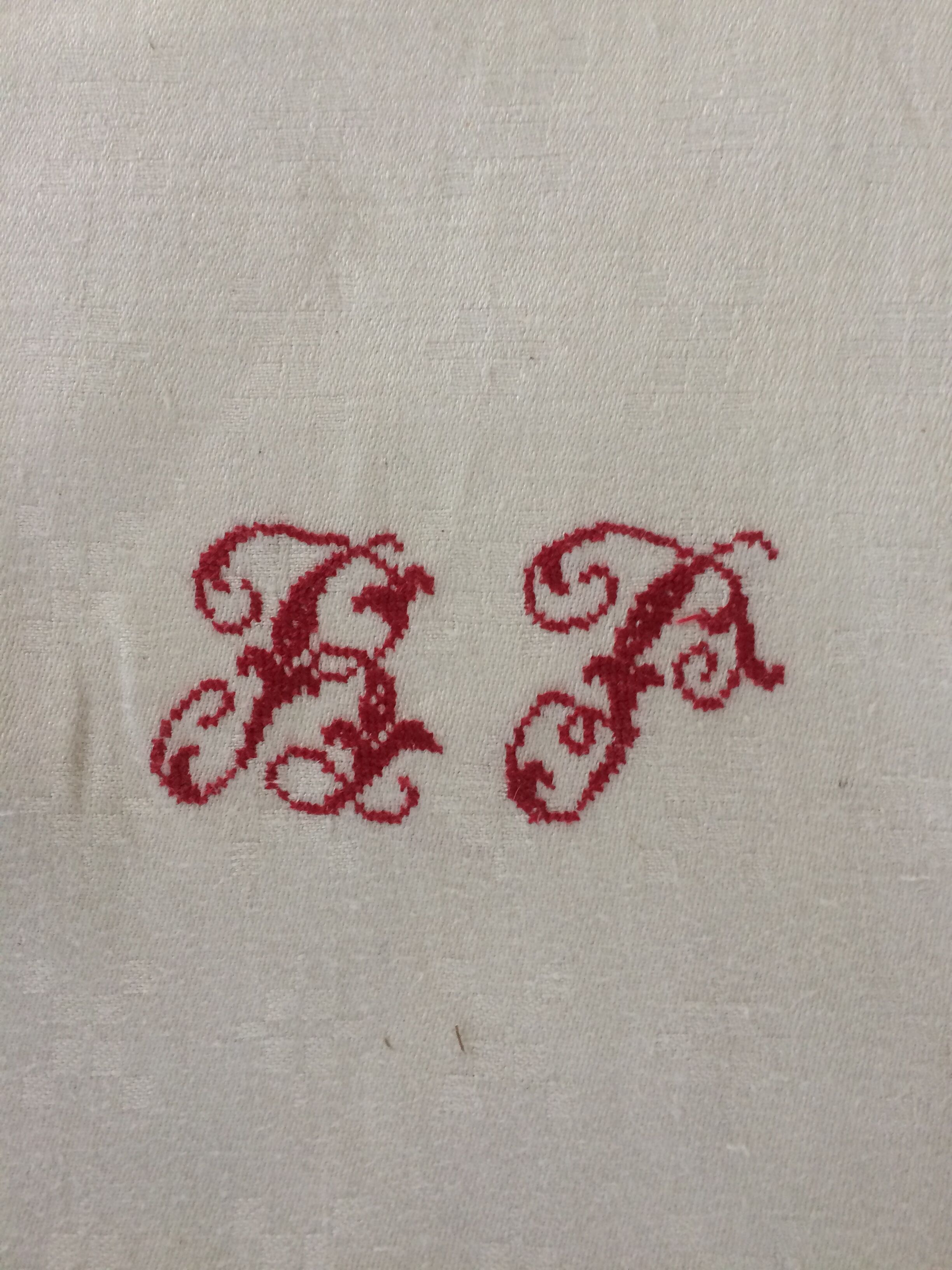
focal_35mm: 29
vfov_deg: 61.7
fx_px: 1063
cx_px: 476
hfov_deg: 48.2
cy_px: 635
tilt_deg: -85.2
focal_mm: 4.15
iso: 64
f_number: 2.2
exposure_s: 1/33
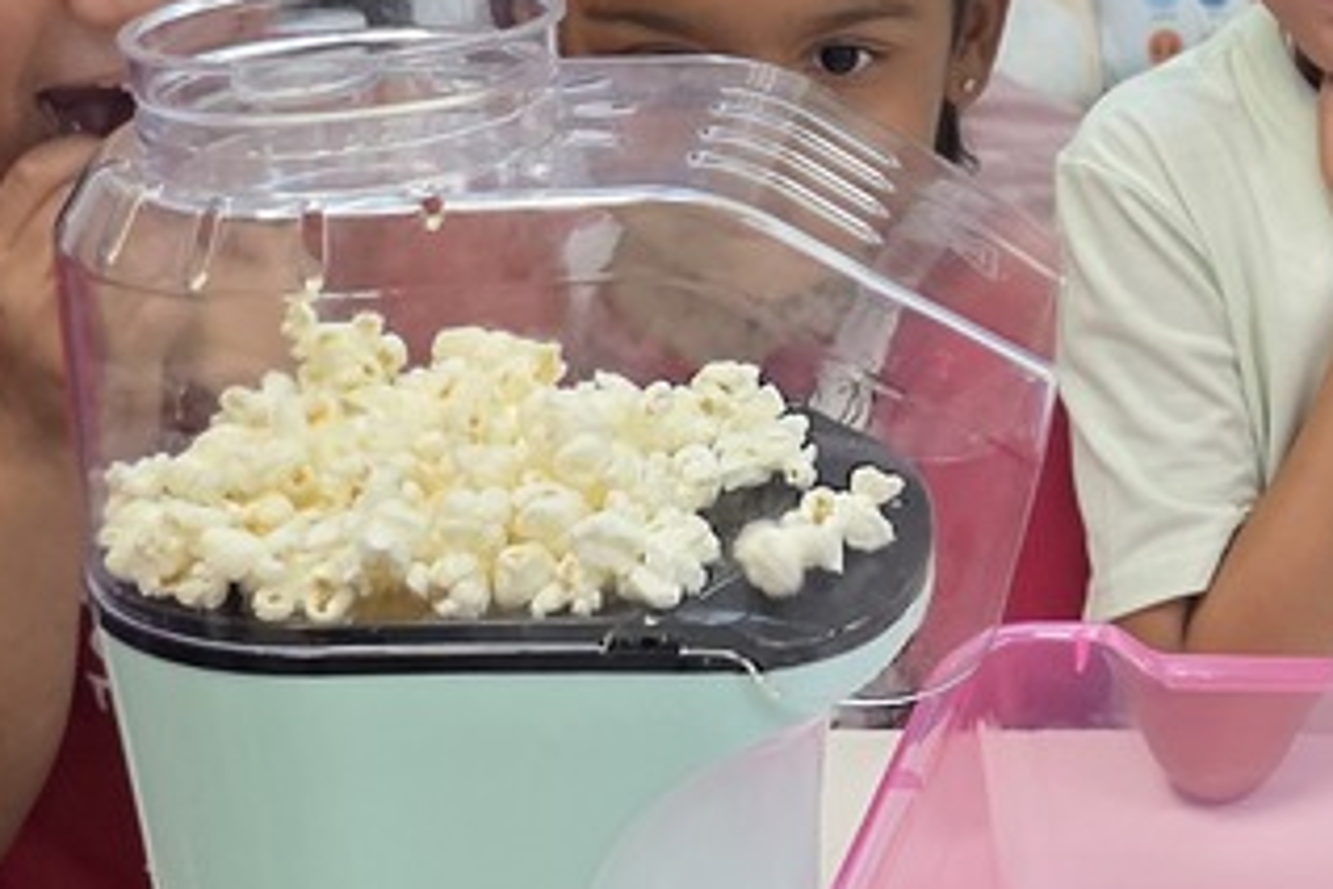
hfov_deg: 24.3
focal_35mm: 77
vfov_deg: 17.6
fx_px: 2851
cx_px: 1517
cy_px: 256
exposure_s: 1/60
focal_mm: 6.3
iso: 320
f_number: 1.7
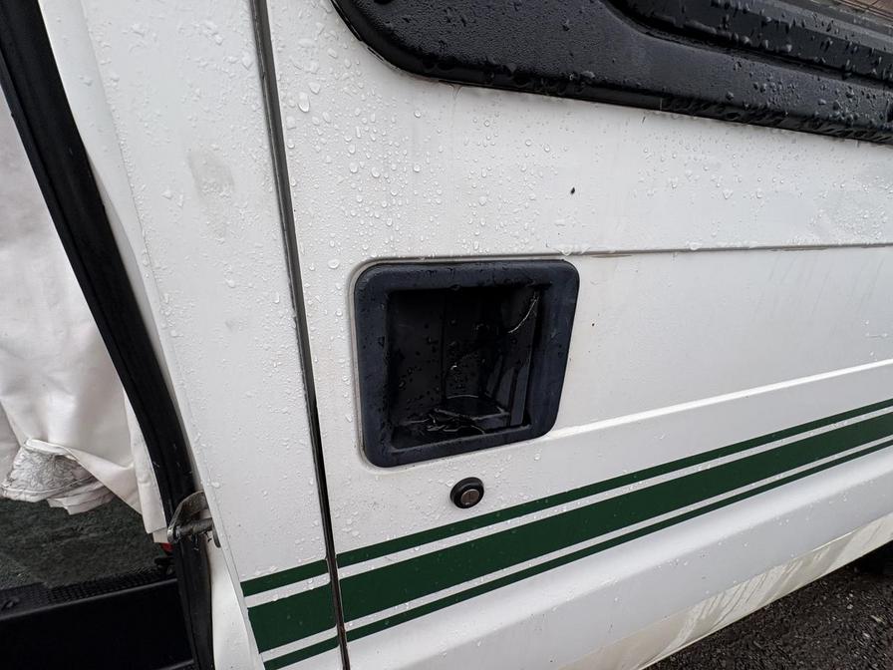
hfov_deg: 102.1
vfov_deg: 85.7
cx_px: 446
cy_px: 335
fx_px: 361
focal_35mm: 14
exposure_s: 1/556
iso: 40
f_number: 2.2
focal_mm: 2.22
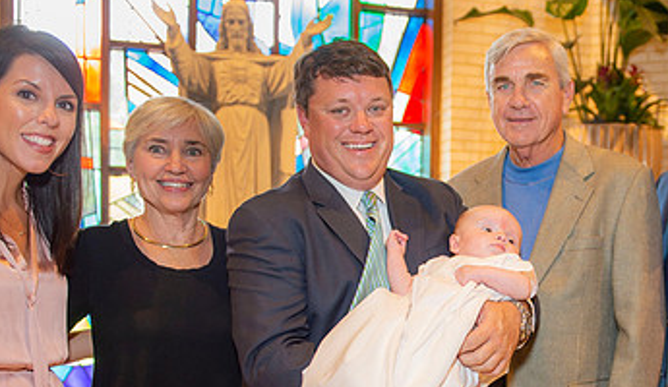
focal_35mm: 47
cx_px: 465
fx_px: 839
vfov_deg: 25.5
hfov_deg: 42.6
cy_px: 318
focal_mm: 24
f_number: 2.8
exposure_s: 1/100
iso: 1000
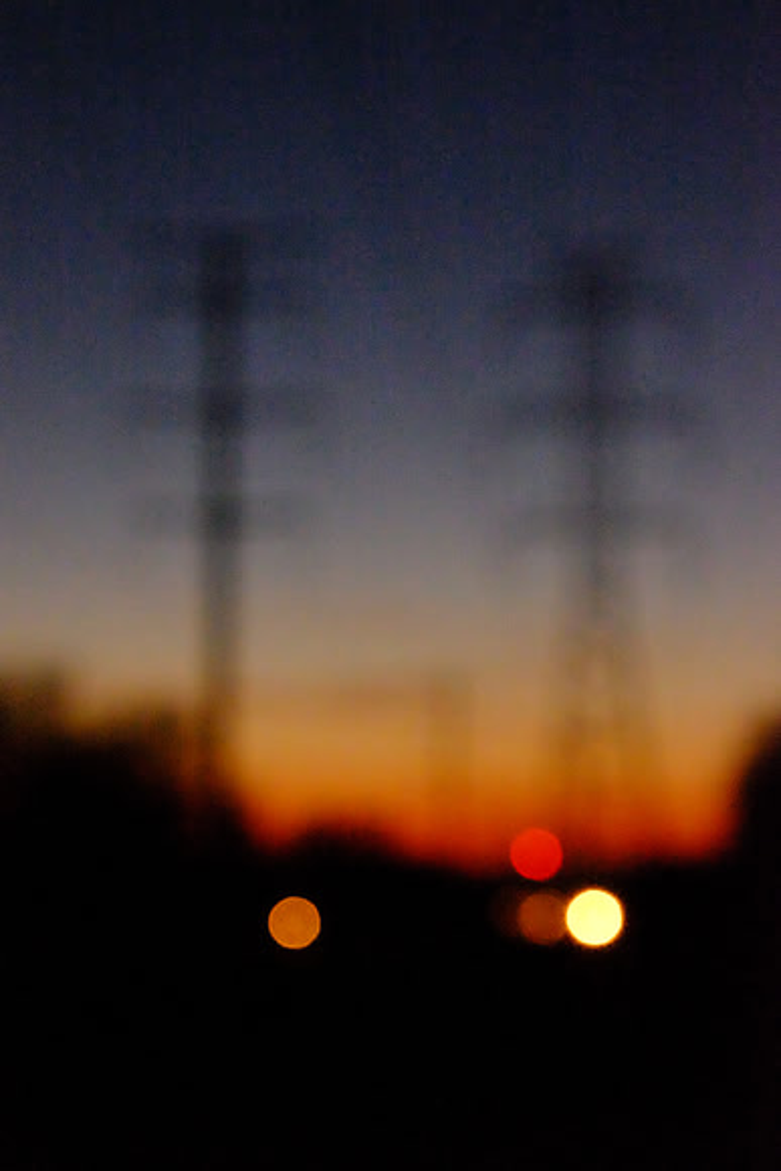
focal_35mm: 76
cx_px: 390
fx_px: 2471
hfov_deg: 18.0
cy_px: 586
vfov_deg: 26.6
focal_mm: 50.5
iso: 25600
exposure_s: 1/10
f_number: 7.1
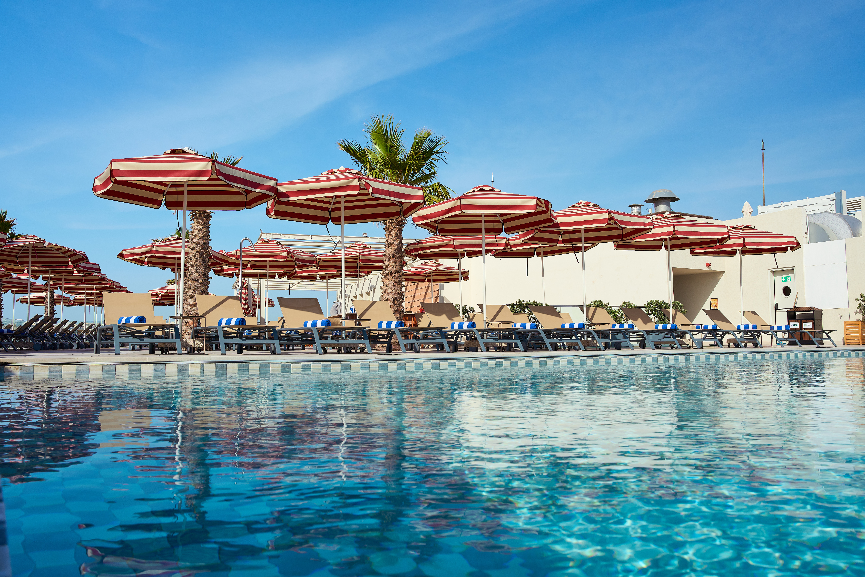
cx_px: 432
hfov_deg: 60.3
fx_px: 745
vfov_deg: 42.3
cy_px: 288
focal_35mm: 31
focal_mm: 31
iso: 200
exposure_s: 1/400
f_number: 8
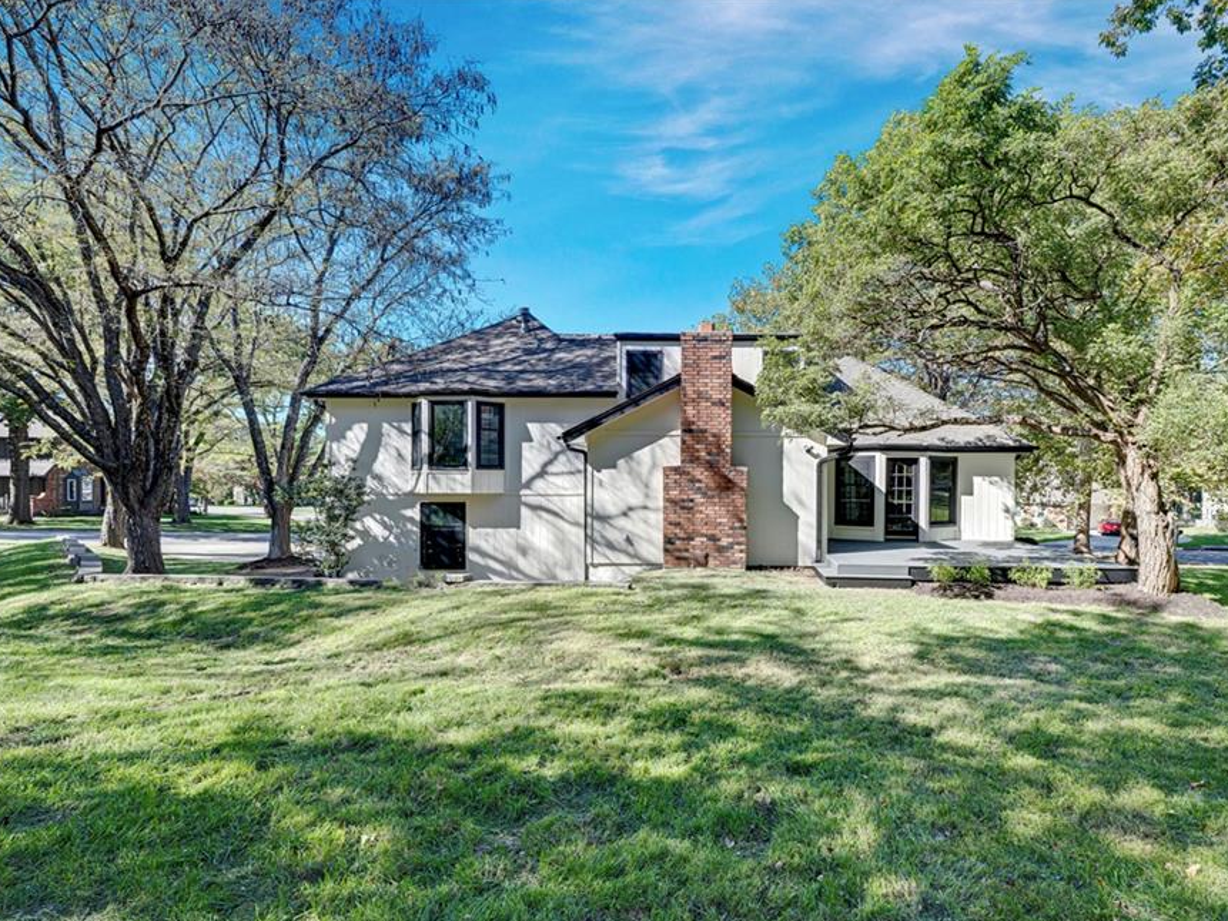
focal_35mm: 16
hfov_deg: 93.7
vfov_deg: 78.1
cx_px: 710
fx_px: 568
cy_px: 482
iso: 100
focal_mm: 14
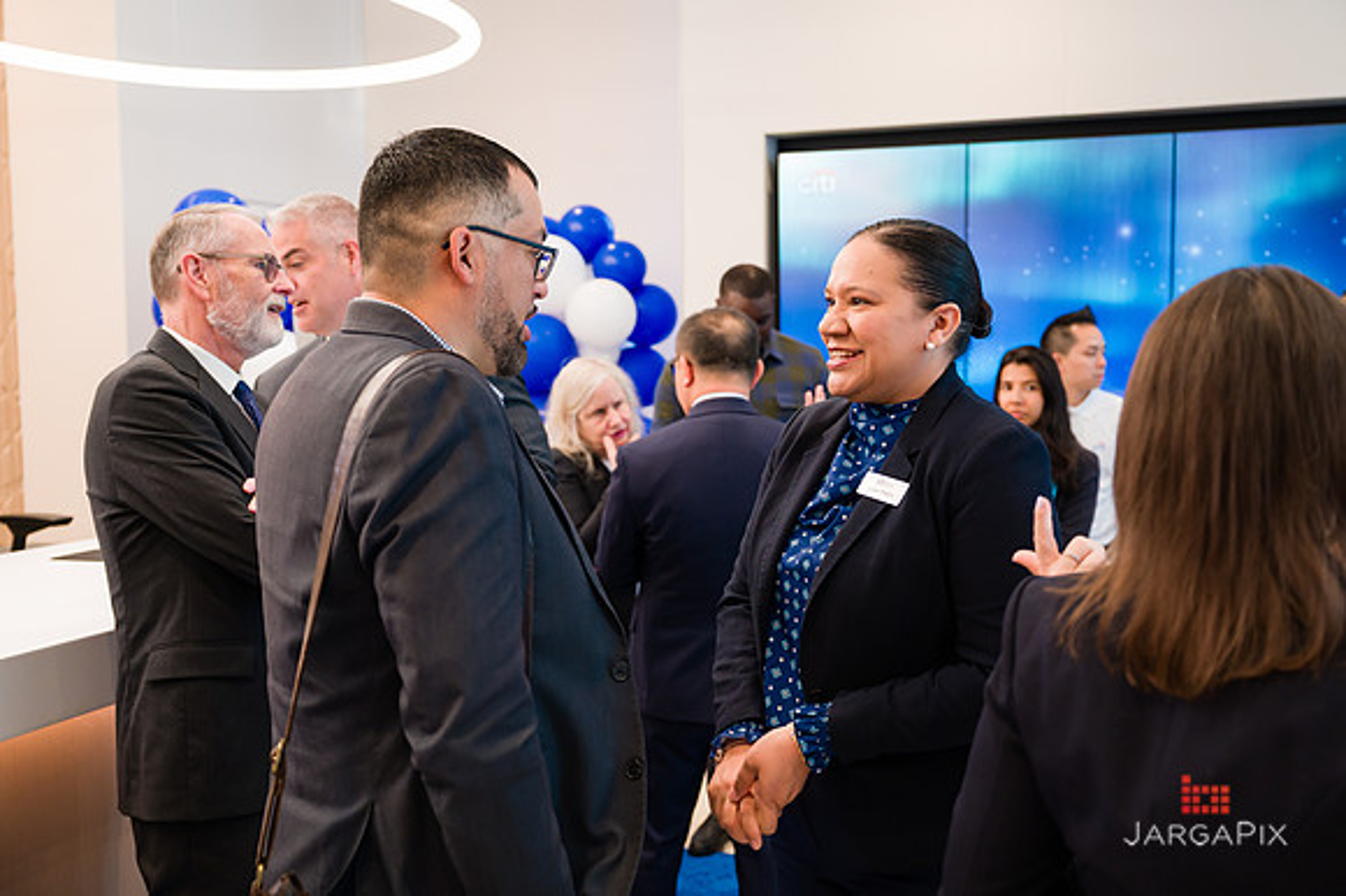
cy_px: 448
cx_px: 673
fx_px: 1368
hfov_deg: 52.4
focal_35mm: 37
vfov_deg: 36.3
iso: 500
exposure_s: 1/200
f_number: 3.2
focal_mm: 36
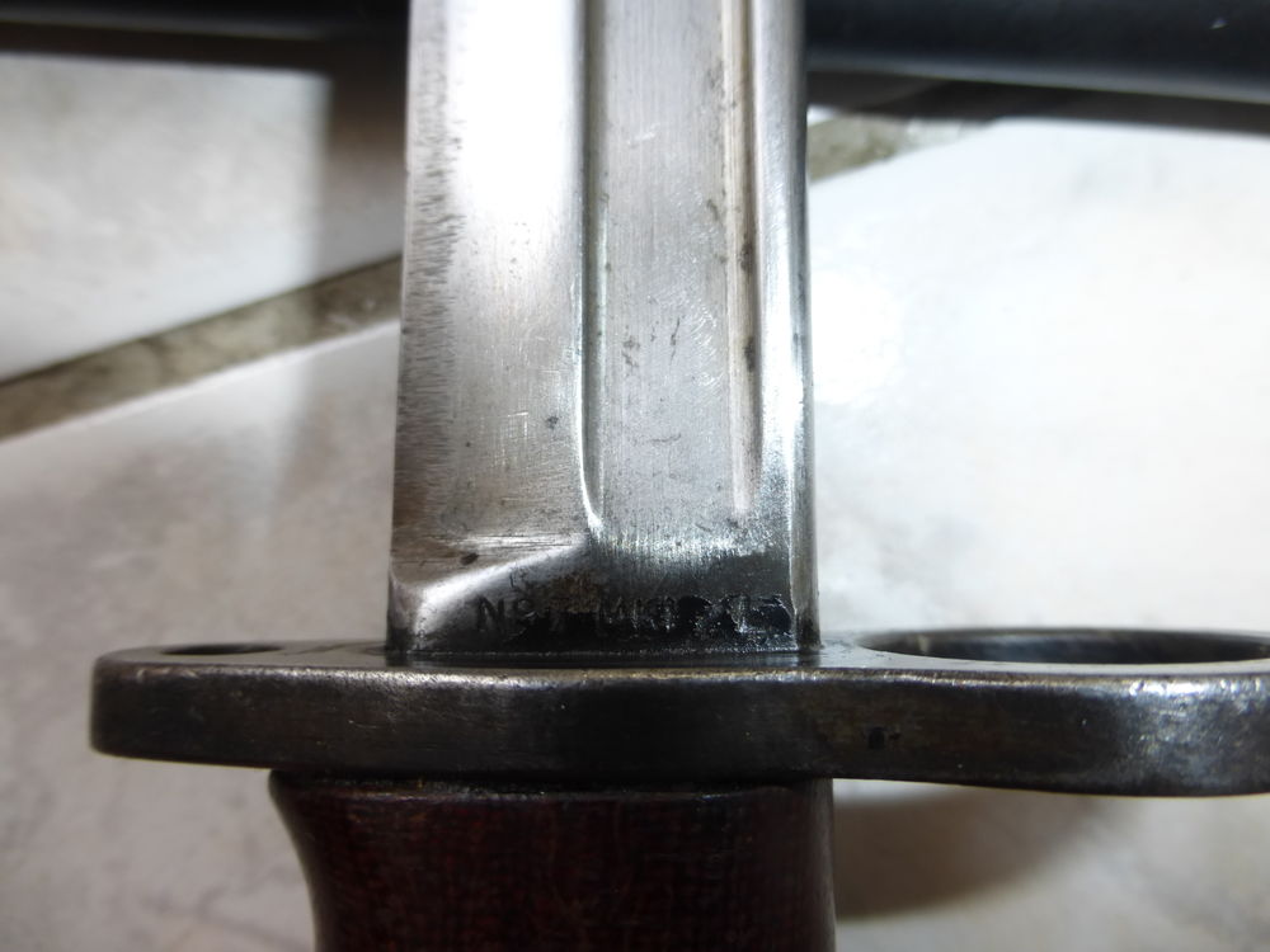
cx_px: 635
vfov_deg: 56.8
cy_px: 476
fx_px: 881
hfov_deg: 71.6
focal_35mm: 24
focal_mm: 4.3
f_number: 3.3
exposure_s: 1/60
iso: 100
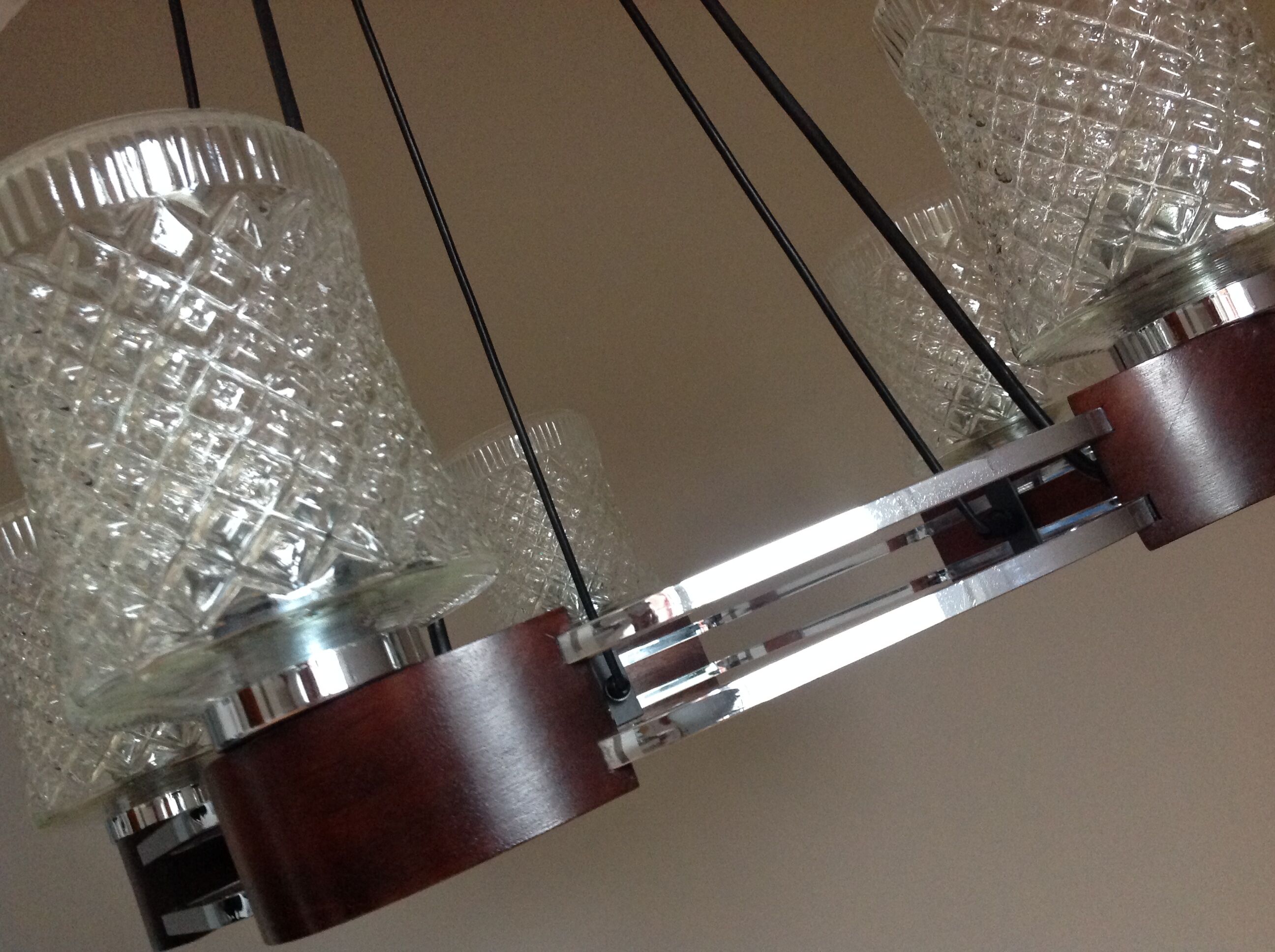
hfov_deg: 52.7
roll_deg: +25.0
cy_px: 476
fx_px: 1287
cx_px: 638
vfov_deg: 40.6
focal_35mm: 35
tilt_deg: +7.9
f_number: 2.4
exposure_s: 1/15
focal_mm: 4.28
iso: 320
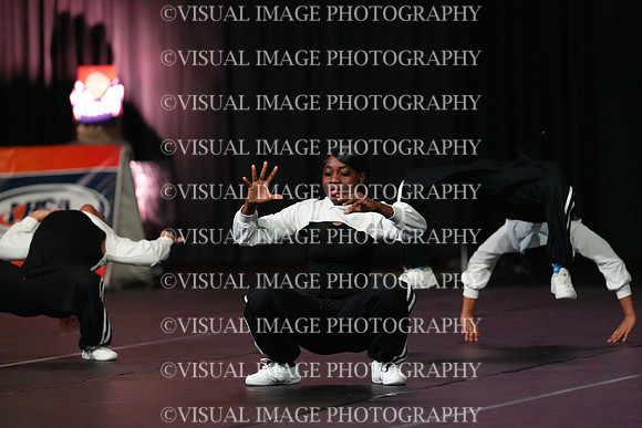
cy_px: 214
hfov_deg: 6.9
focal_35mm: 300
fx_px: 5351
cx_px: 321
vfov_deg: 4.6
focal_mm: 300
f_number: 3.5
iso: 16000
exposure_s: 1/1250
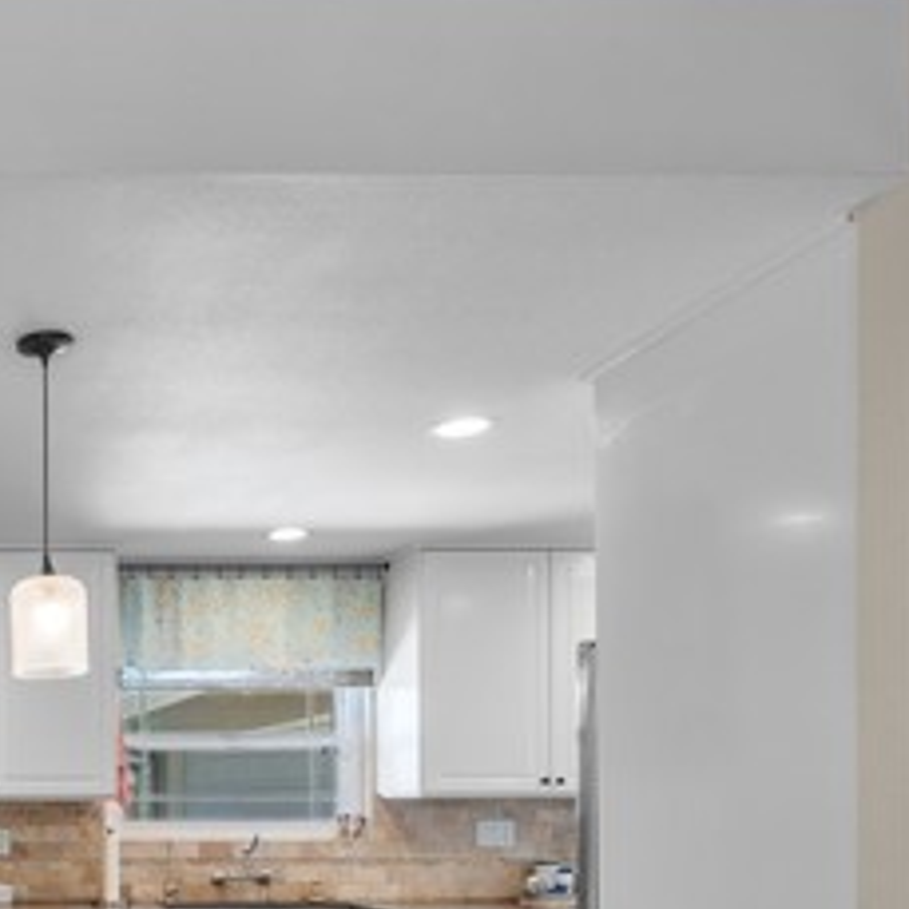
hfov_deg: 36.0
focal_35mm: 38
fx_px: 1129
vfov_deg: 40.5
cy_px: 820
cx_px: -131
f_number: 8
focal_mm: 16
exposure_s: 1/30
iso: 2000
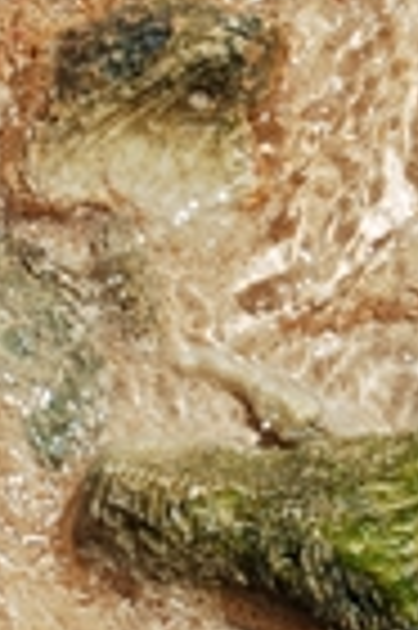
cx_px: 238
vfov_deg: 6.4
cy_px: 396
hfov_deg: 4.3
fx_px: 5622
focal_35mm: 322
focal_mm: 40
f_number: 9.5
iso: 100
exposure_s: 1/350
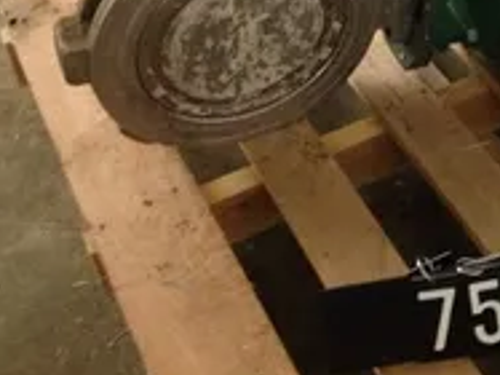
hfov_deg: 25.2
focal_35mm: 75
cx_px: 447
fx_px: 1083
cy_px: 19
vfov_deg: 19.2
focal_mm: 4.28
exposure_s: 1/20
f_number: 2.4
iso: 250
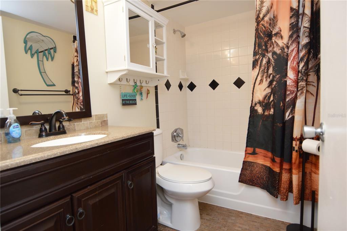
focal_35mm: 18
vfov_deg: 67.2
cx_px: 174
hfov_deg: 90.1
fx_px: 173
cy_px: 116
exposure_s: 1/60
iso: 400
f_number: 4
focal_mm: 12
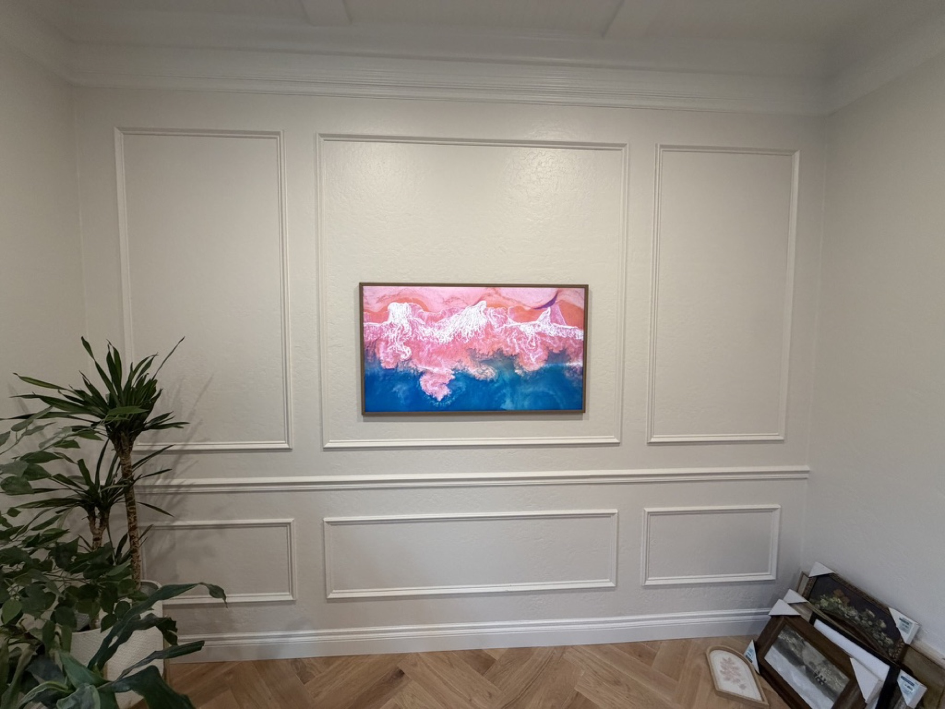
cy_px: 354
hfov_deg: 102.1
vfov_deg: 85.7
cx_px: 472
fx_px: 382
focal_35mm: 14
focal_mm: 2.22
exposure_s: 1/60
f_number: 2.2
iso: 320
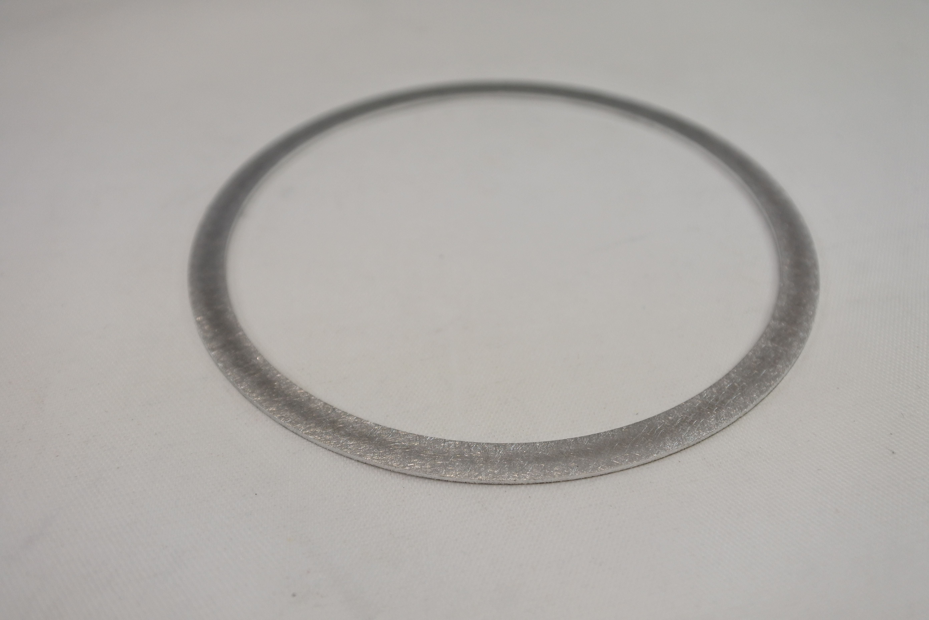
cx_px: 464
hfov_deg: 57.2
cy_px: 310
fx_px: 852
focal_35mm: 33
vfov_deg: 40.0
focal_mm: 12.3
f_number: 3.8
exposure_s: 1/250
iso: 250
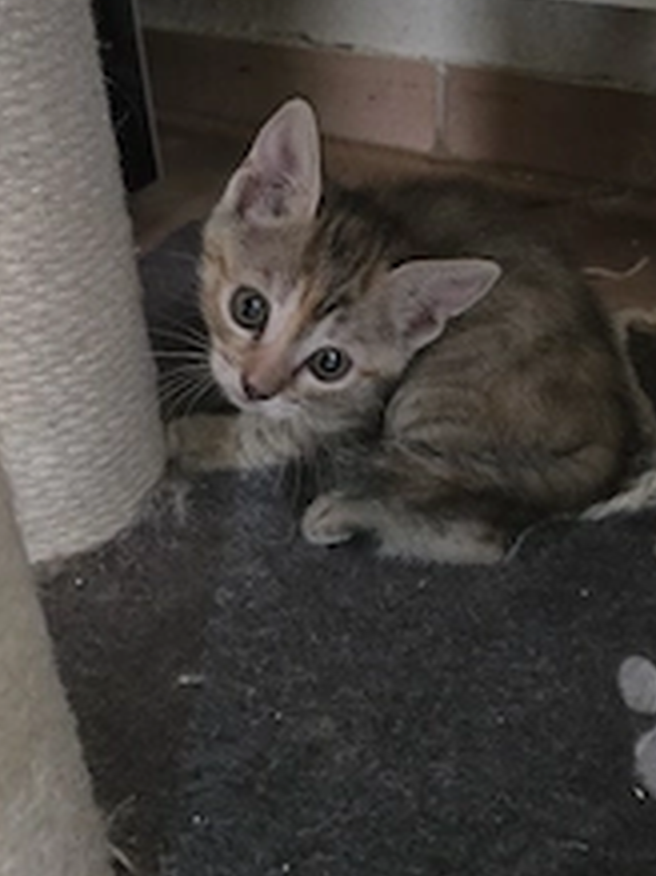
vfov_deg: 43.8
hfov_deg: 34.3
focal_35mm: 42
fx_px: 1062
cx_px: 356
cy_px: 256
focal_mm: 6.3
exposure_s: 1/16.7
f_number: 1.7
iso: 2000
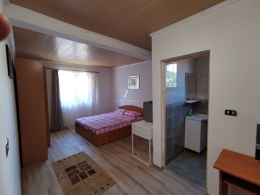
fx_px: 120
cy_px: 98
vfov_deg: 78.1
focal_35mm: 16
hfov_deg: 94.5
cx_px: 130
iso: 160
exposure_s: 1/33.3
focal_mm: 2.35
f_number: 2.2
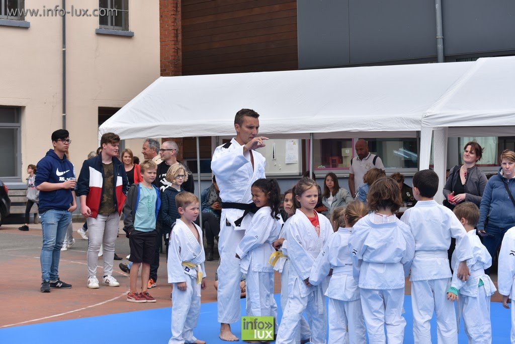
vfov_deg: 18.2
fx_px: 1073
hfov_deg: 27.0
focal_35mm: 75
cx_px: 258
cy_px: 172
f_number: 5.6
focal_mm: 50
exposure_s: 1/500
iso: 100
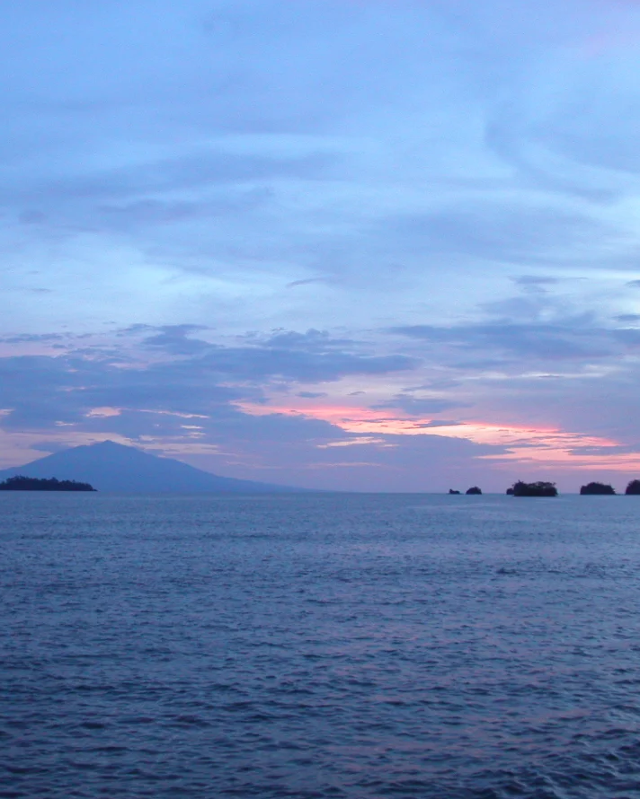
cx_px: 173
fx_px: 1184
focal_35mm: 50
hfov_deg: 29.8
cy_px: 397
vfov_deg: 37.3
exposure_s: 1/20
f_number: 2.8
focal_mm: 7.8
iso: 200
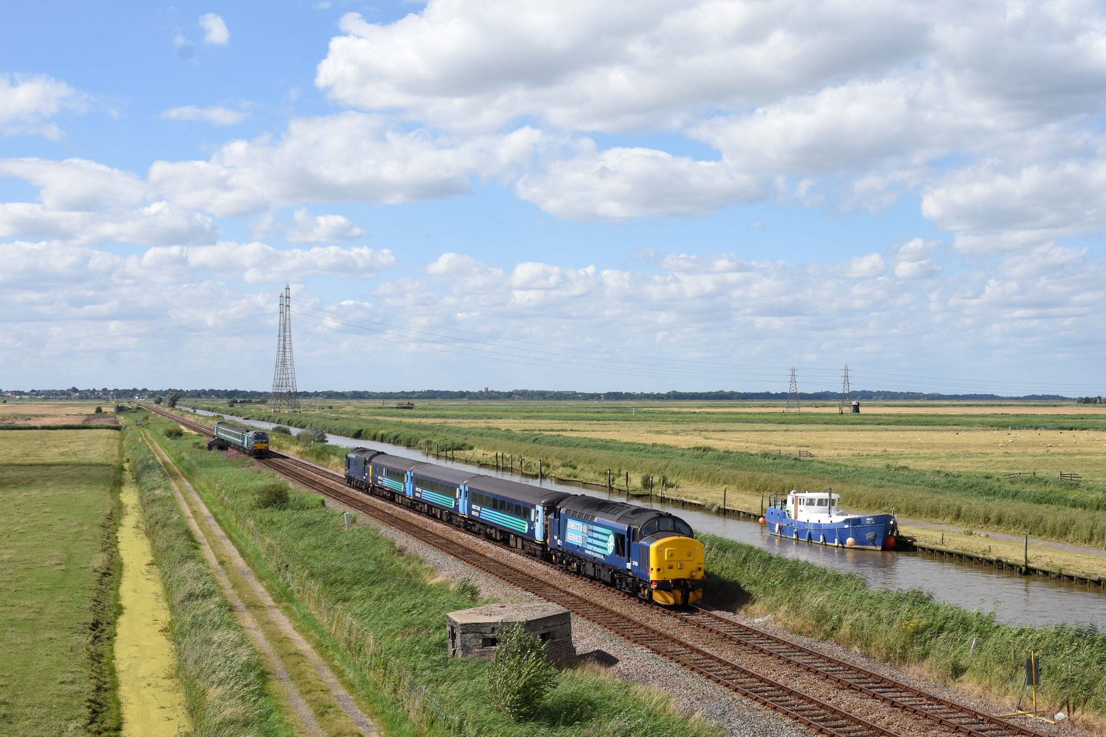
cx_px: 553
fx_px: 1613
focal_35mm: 52
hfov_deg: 37.9
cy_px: 368
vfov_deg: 25.8
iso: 400
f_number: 8
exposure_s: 1/1000
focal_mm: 35
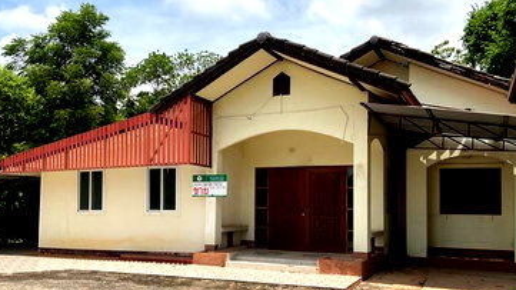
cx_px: 269
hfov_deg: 56.6
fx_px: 479
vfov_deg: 33.6
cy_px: 179
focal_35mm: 35
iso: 16
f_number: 1.8
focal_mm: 3
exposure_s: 1/2141
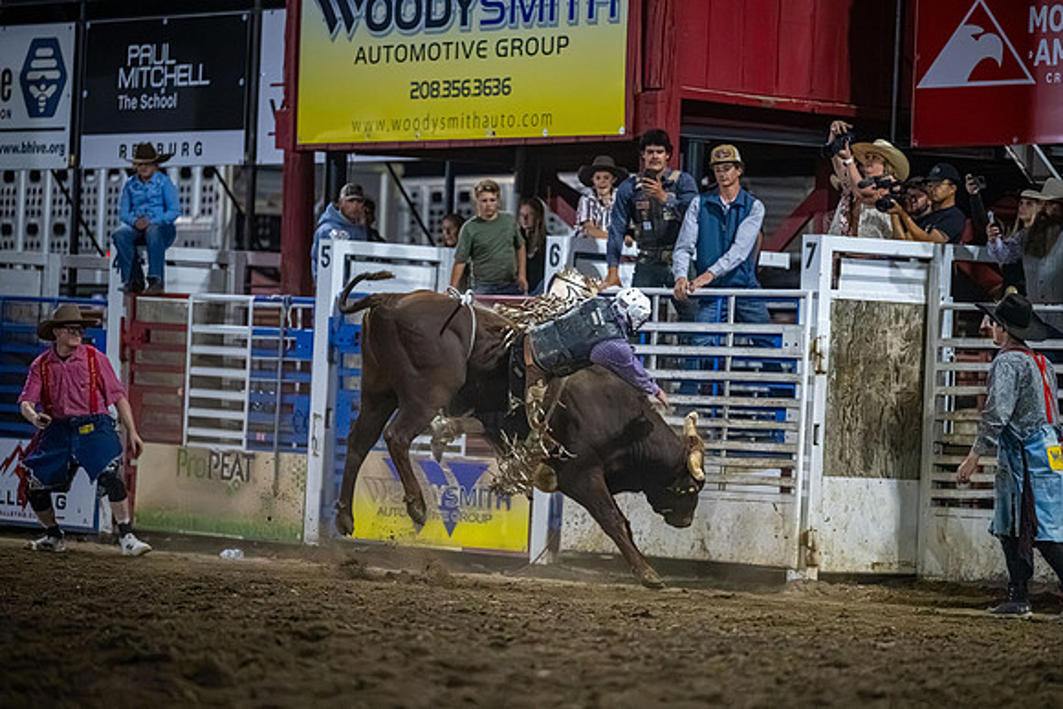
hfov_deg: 10.9
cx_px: 551
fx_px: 5591
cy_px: 373
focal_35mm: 189
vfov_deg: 7.3
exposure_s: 1/800
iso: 6400
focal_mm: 180
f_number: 2.8
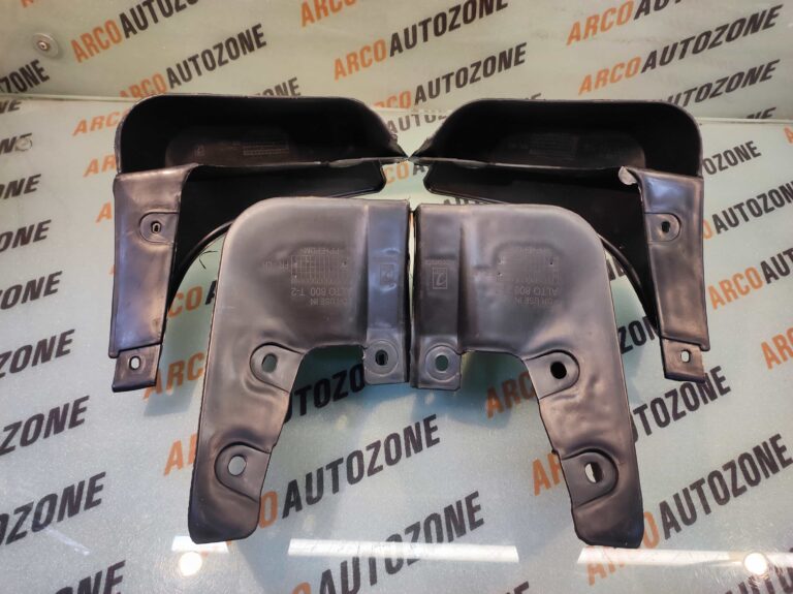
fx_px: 389
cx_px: 396
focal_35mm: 17
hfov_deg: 91.1
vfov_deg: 74.7
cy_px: 297
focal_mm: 4.74
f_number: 1.79
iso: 121
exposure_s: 1/33
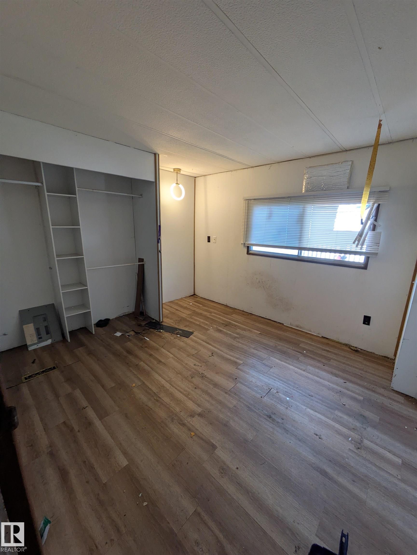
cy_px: 278
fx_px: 225
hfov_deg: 85.7
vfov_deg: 102.1
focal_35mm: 14
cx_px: 208
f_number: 2.2
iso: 82
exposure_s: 1/60
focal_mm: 1.83
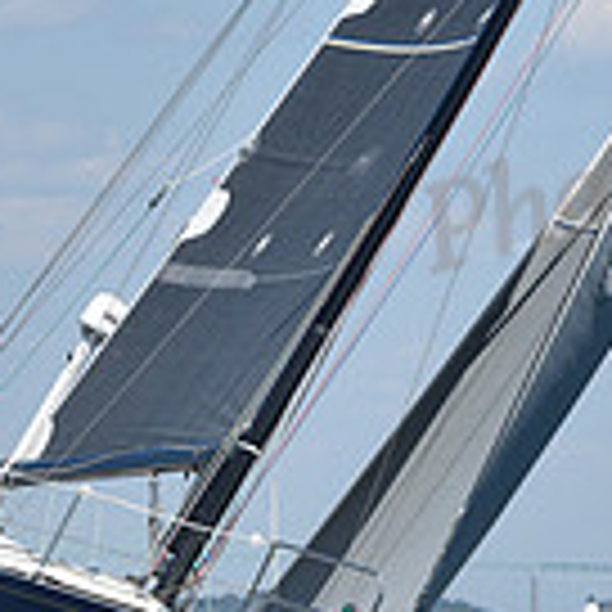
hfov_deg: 3.0
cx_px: 194
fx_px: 11641
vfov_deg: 3.0
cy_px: 452
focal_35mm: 582
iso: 200
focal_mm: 160
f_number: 8
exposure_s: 1/1000
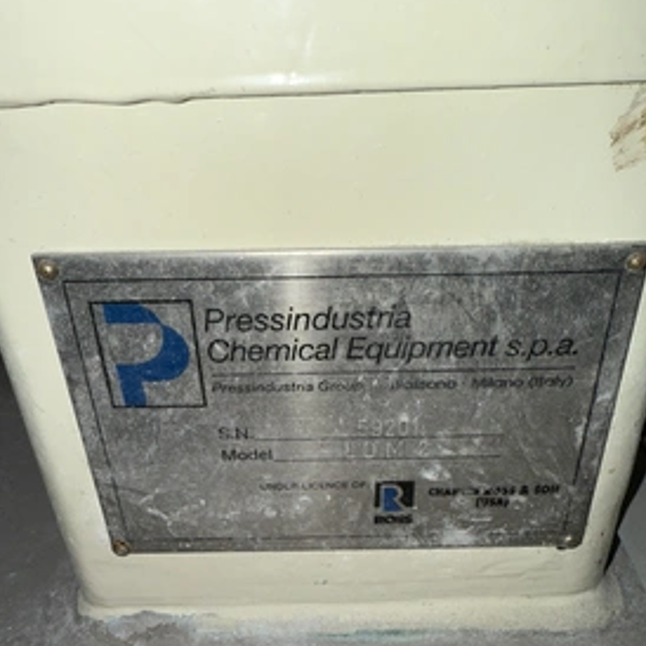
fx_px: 655
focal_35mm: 31
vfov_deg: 51.1
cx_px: 344
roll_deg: +0.8
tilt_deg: -32.3
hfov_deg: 52.5
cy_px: 455
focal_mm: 2.22
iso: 12
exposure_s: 1/129
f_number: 2.2
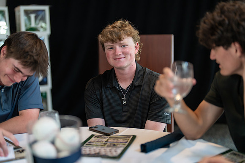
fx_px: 343
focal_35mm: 50
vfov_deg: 26.7
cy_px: 82
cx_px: 123
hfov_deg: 39.3
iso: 250
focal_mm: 50
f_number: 1.2
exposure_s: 1/320
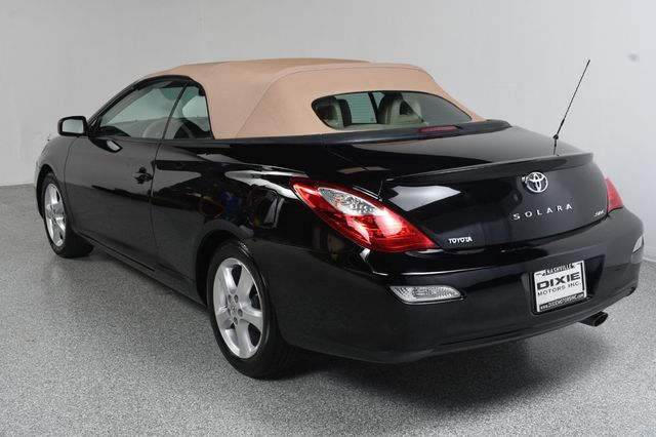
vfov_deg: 33.4
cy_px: 218
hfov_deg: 48.5
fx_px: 728
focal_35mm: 40
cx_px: 328
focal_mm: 27
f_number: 10
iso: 100
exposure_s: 1/160
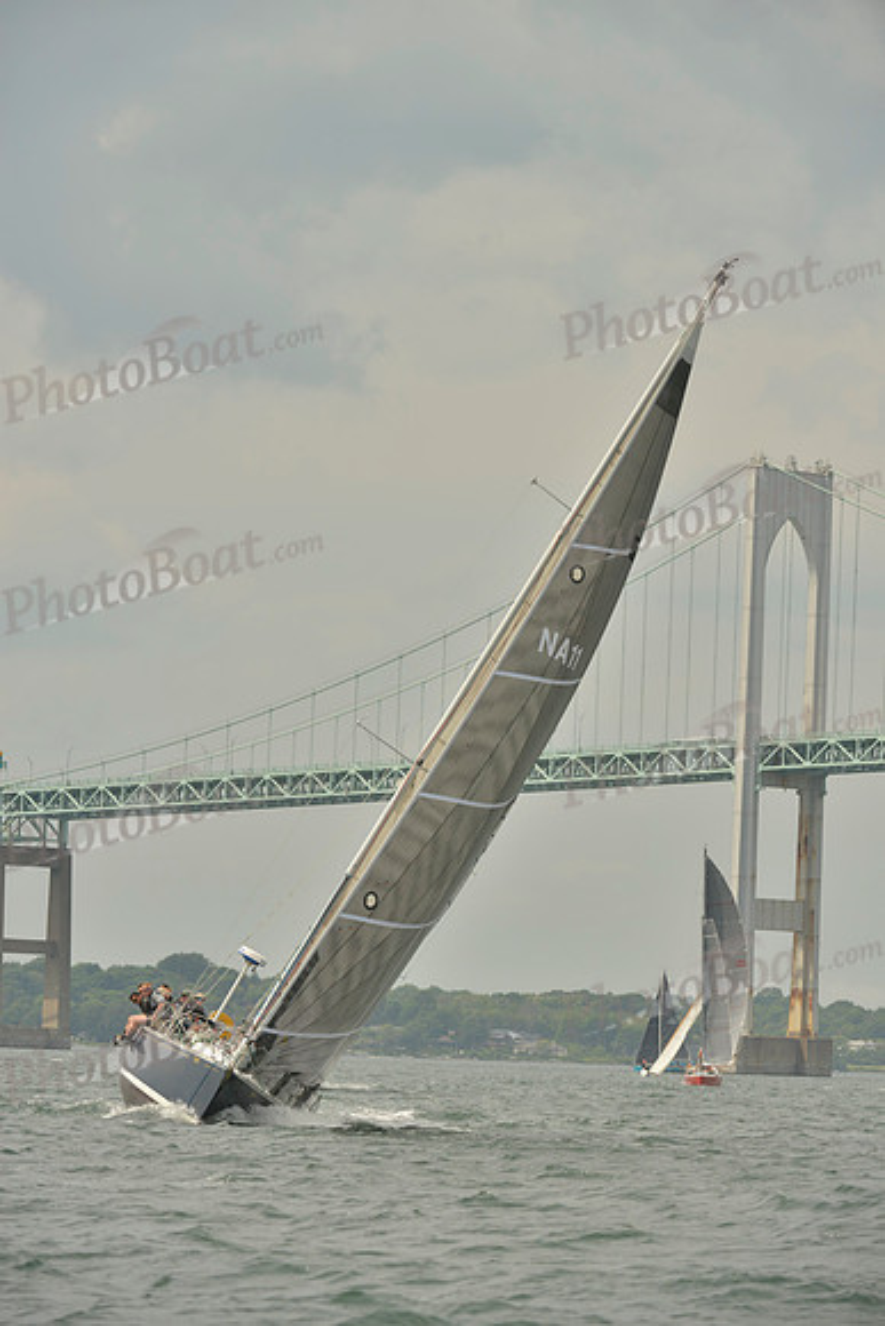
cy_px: 663
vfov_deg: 10.3
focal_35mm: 200
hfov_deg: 6.9
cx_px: 442
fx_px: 7370
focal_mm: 200
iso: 280
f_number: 9
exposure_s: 1/1250
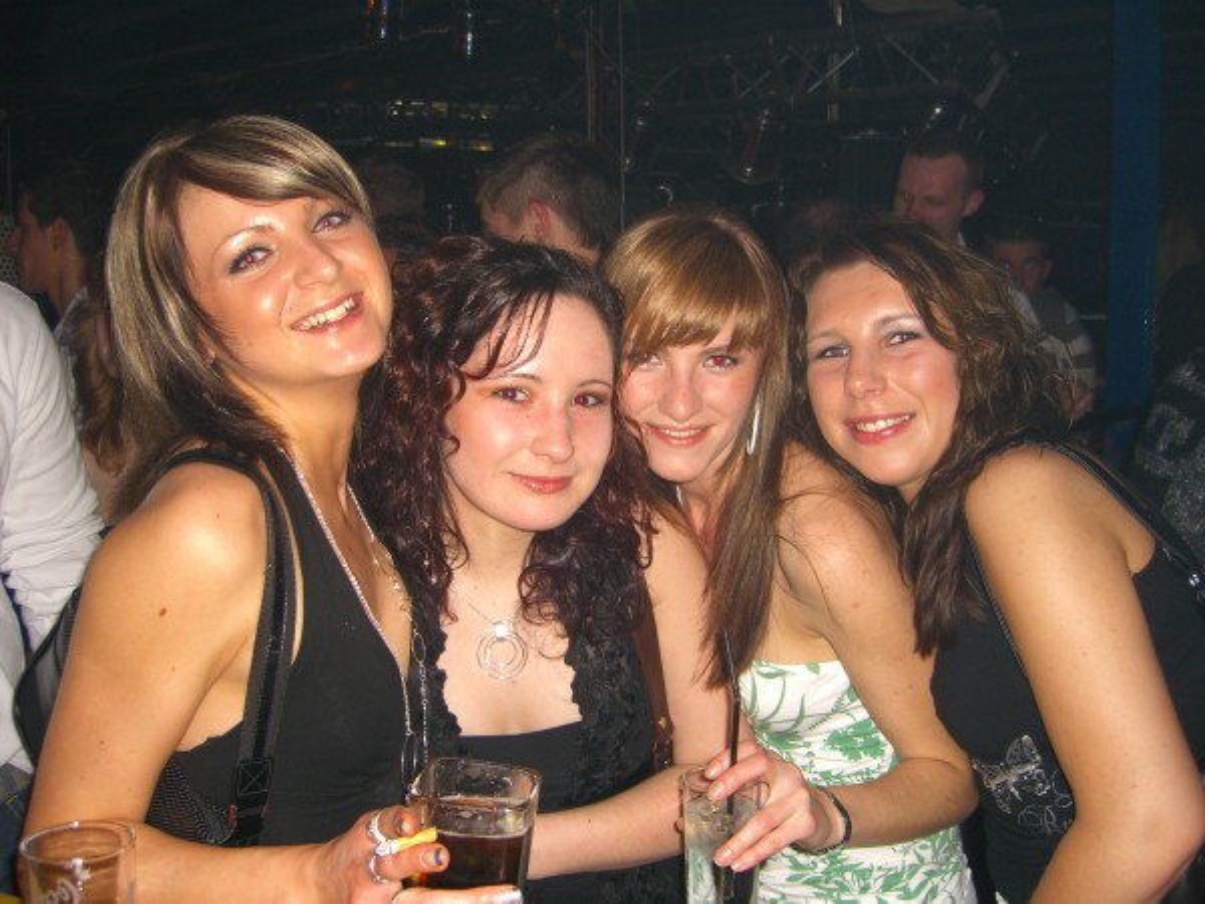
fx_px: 1323
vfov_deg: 37.7
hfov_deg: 49.0
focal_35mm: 38
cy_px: 452
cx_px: 602
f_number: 2.8
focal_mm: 7.9
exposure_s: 1/60
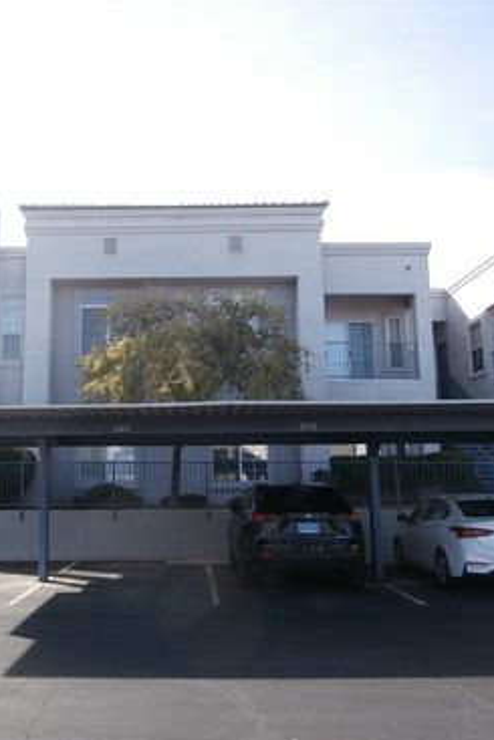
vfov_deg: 55.8
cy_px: 374
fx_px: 699
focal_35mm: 34
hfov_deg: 38.2
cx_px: 143
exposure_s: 1/500
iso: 100
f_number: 3
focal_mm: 4.2
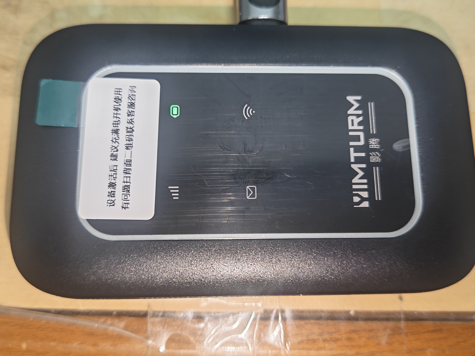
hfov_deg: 54.0
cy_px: 178
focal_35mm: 34
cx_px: 238
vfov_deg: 41.8
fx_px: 467
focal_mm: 6.12
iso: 640
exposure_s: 1/50
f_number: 1.9
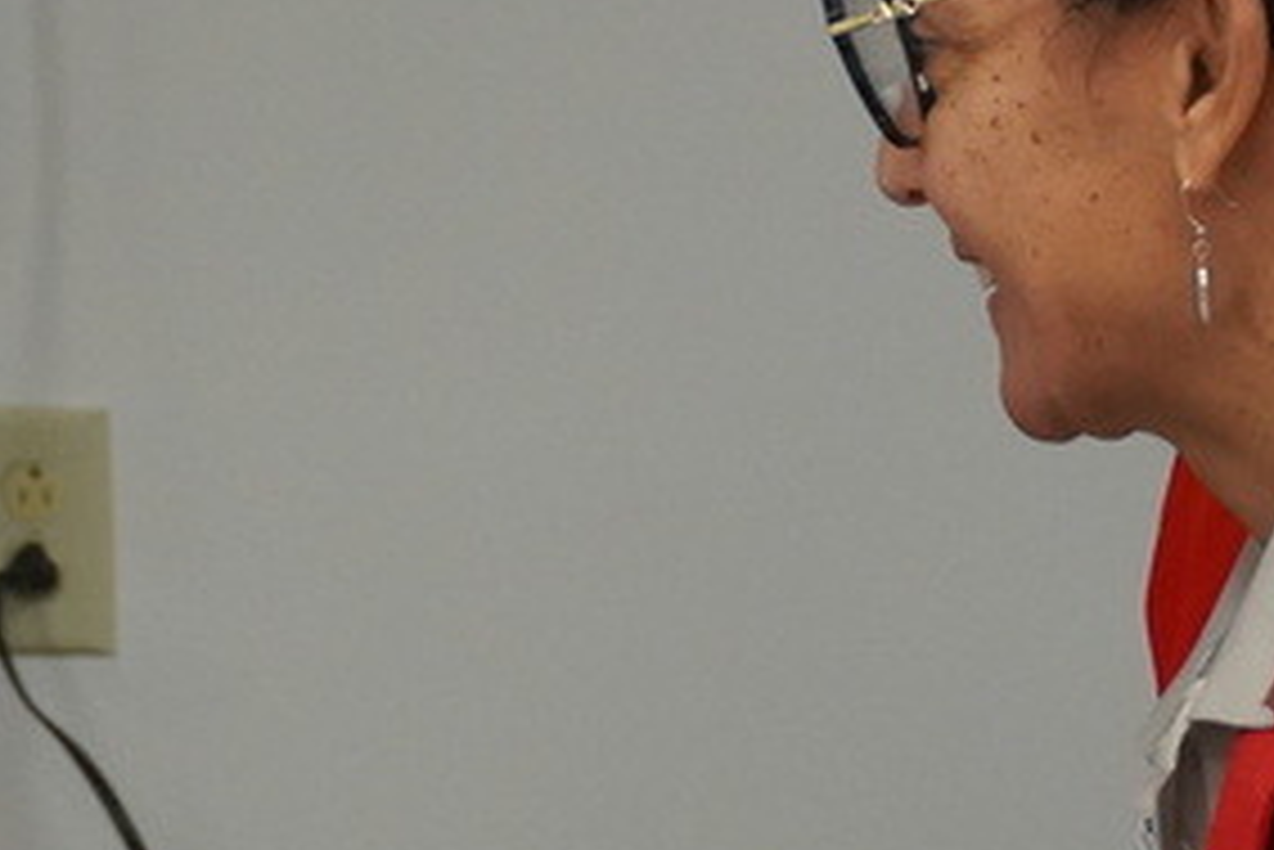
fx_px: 10374
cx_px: 63
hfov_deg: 7.0
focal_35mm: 293
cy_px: 474
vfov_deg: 4.7
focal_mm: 54
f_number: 5
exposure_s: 1/160
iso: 2000
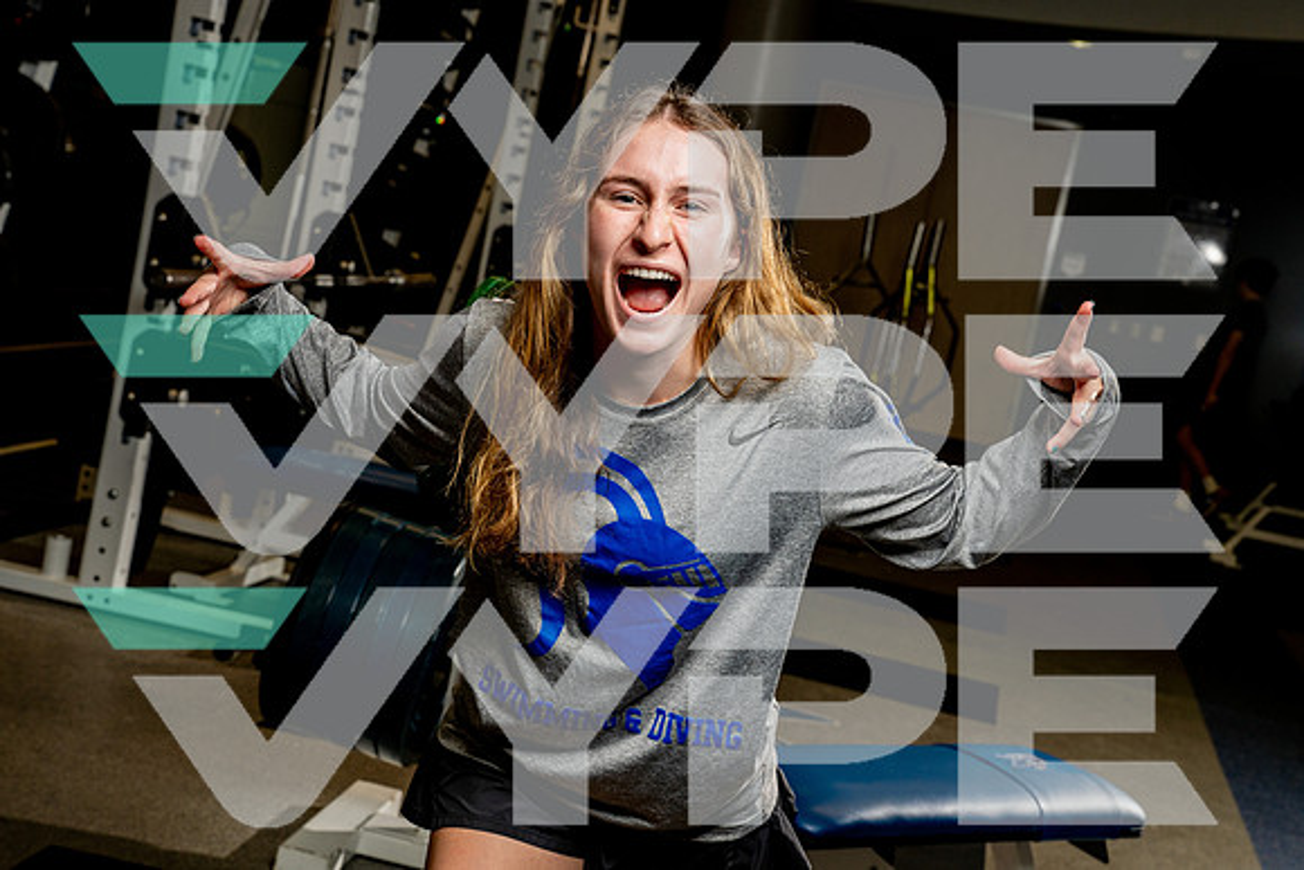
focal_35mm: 55
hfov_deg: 36.2
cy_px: 435
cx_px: 652
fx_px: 1993
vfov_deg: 24.6
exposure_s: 1/250
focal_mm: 55
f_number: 8
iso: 320
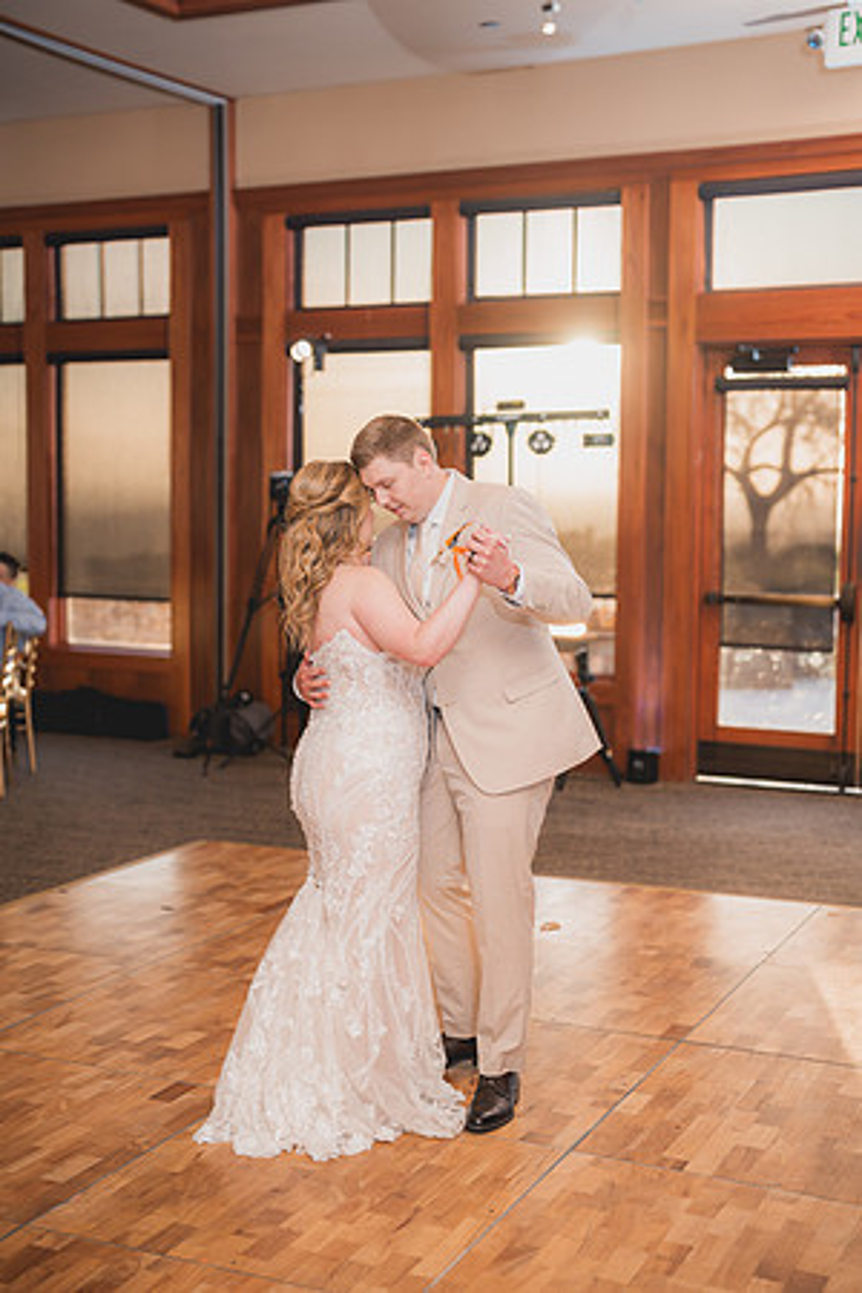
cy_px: 646
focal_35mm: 50
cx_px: 431
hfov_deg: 27.0
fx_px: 1796
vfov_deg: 39.6
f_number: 1.8
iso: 125
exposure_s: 1/250
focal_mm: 50
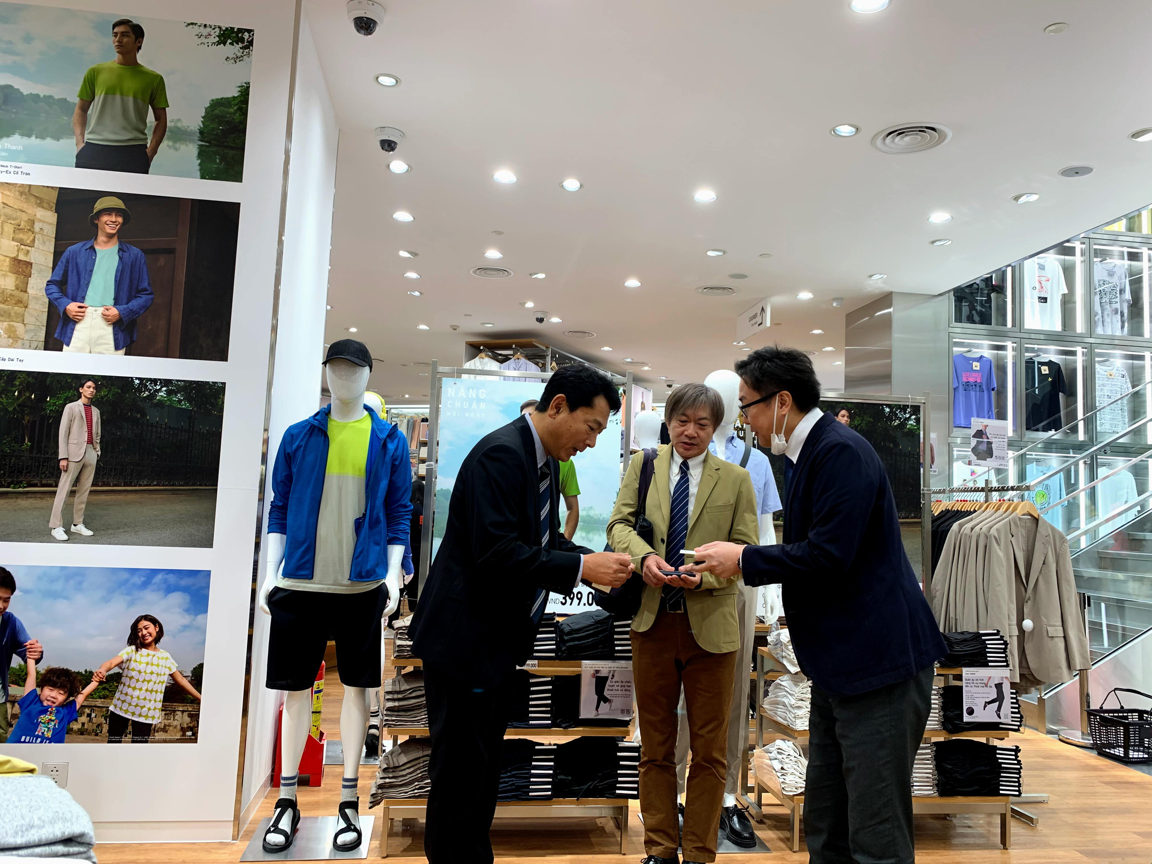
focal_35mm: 26
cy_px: 432
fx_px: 865
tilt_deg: +4.7
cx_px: 576
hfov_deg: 67.3
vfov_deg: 53.1
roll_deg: -1.8
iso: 40
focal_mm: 4.25
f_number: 1.8
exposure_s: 1/100
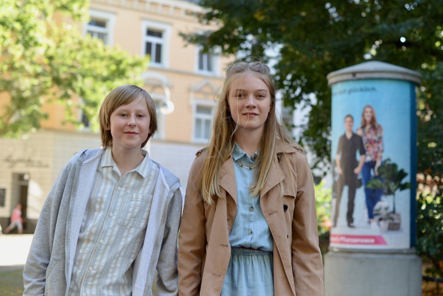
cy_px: 148
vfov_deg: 27.0
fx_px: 616
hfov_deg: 39.6
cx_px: 222
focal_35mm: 50
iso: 1600
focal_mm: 50
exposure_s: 1/2500
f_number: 2.8
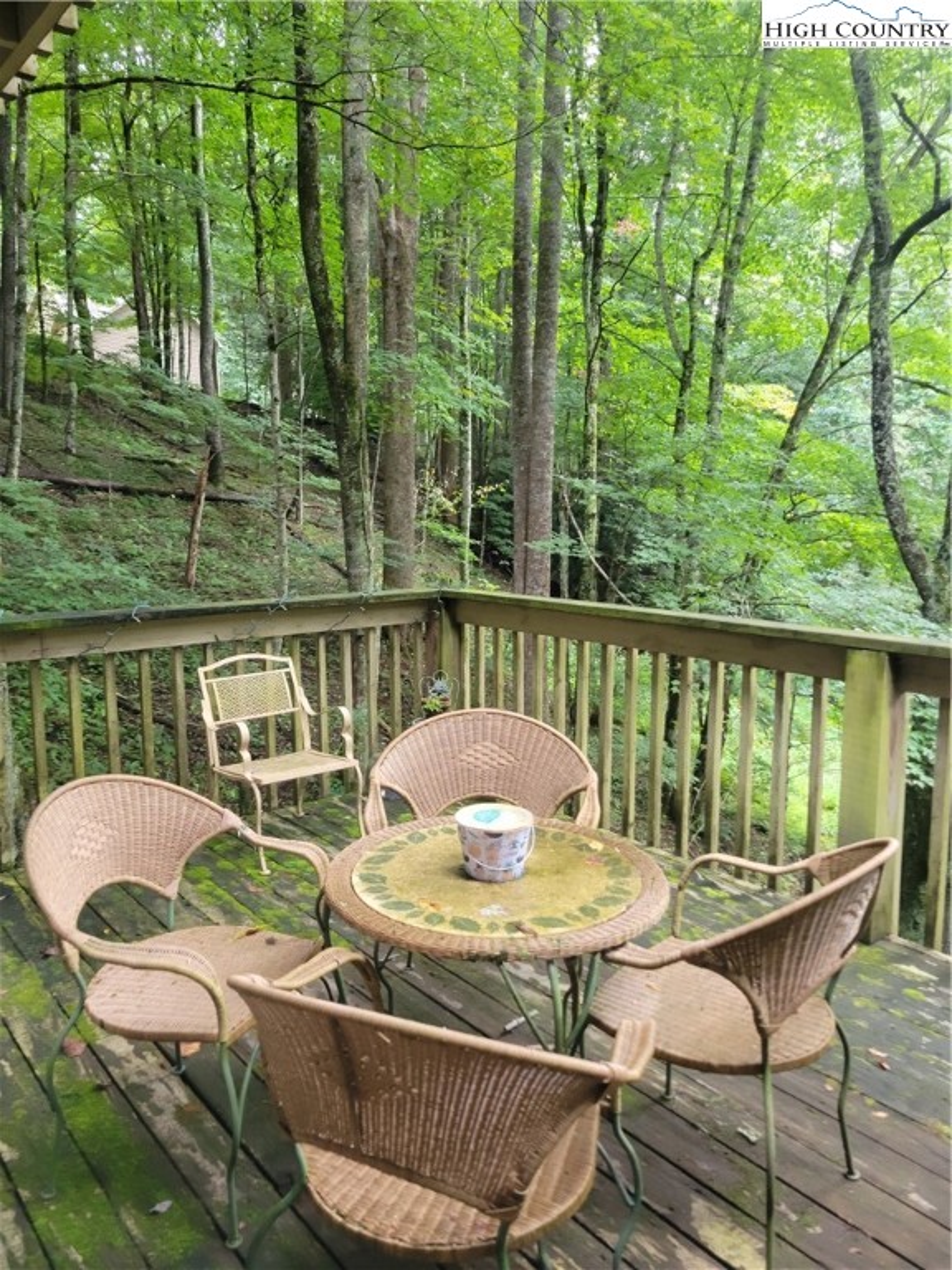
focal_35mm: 26
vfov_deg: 67.3
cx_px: 476
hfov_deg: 53.1
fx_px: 953
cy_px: 635
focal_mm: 5.4
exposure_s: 1/40
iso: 250
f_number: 1.8
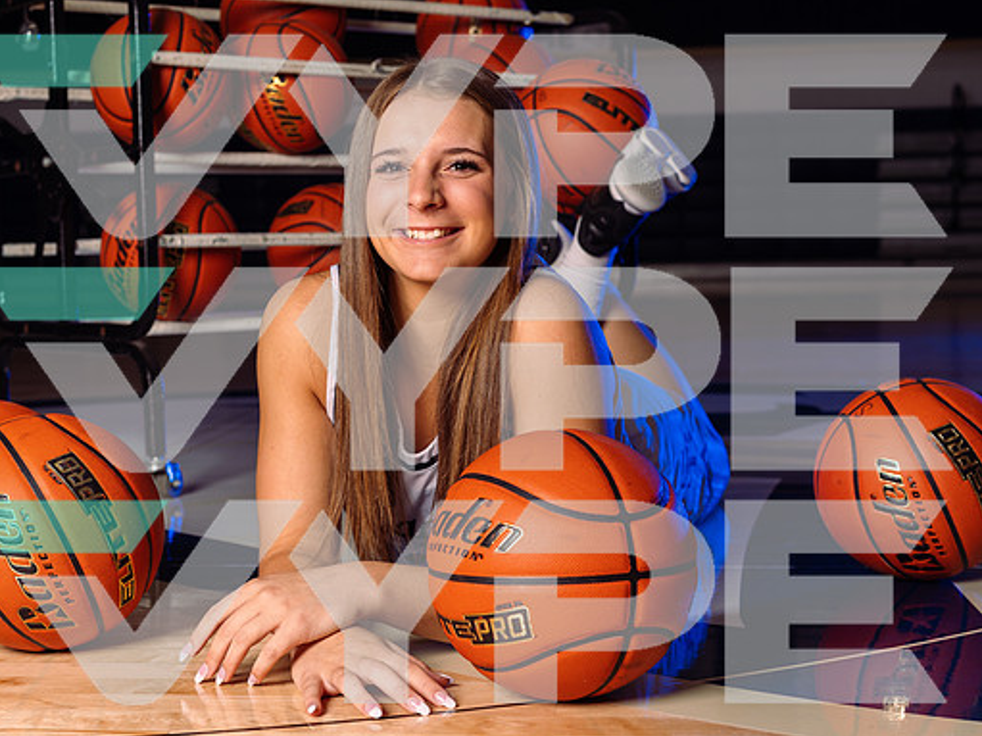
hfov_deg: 32.2
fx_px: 1702
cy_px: 370
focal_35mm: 60
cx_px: 463
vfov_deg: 24.4
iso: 100
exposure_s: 1/250
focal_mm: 55
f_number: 5.6
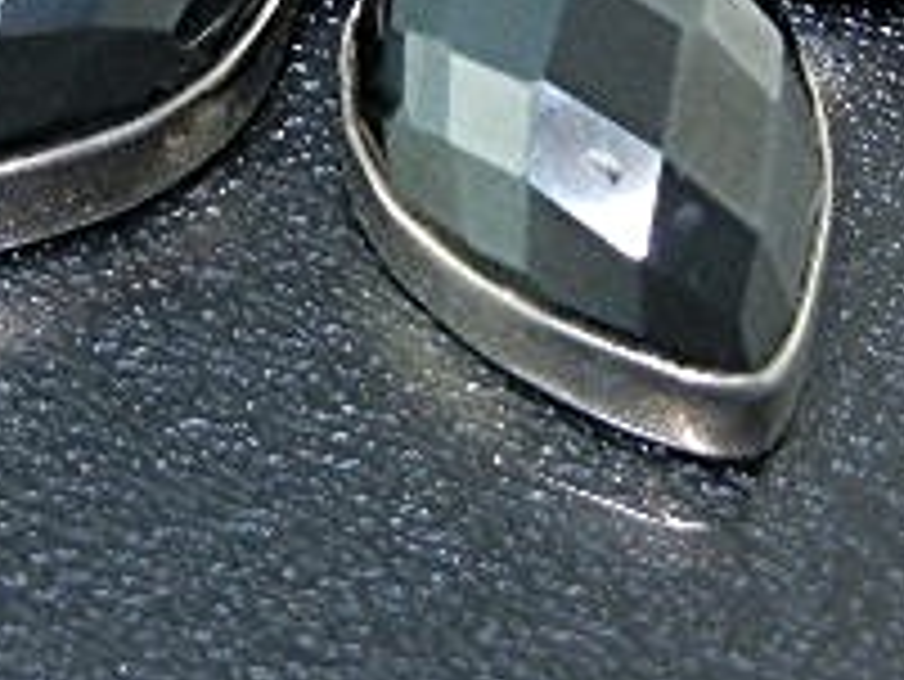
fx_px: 3737
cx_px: 432
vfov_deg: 10.2
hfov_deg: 13.8
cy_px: -99
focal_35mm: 143
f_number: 3.8
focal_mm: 8.1
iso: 200
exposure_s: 1/30
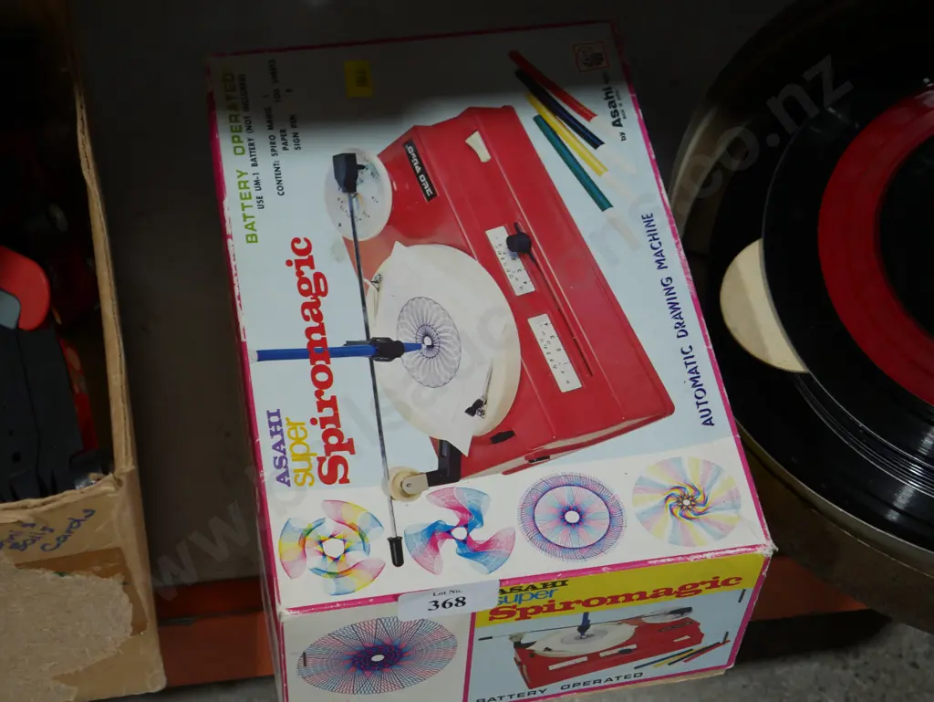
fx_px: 1836
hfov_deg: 28.5
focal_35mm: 68
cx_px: 467
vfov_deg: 21.6
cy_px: 351
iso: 640
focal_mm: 34
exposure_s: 1/80
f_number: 5.4
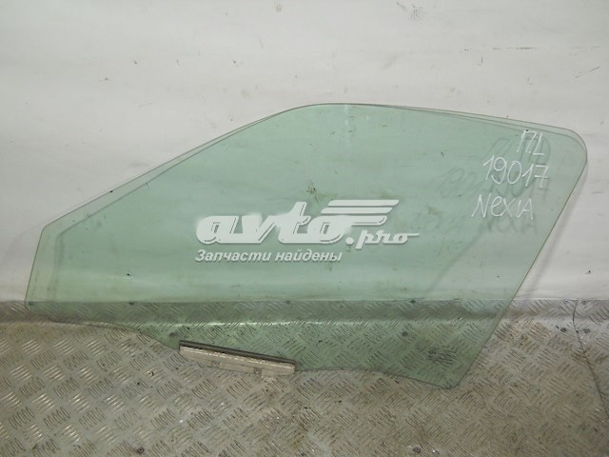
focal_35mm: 41
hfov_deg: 45.8
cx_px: 304
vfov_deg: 35.1
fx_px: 721
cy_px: 228
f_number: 3.1
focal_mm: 6.72
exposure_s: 1/30
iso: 125
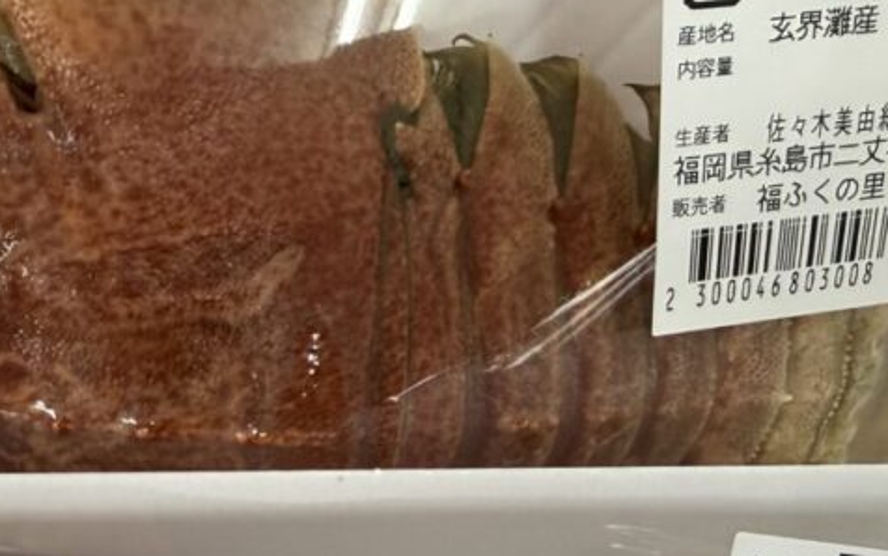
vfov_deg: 21.8
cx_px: 301
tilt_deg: -83.3
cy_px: 578
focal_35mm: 57
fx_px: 1380
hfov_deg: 35.3
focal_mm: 2.22
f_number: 2.2
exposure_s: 1/120
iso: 320
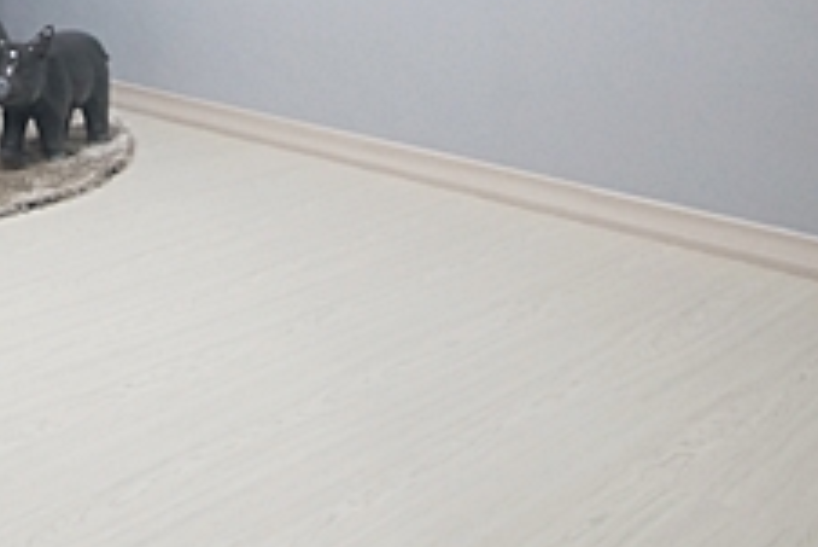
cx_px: 25
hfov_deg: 34.5
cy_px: -210
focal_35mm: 53
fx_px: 1205
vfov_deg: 22.2
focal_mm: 10
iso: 800
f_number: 3.5
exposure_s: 1/50
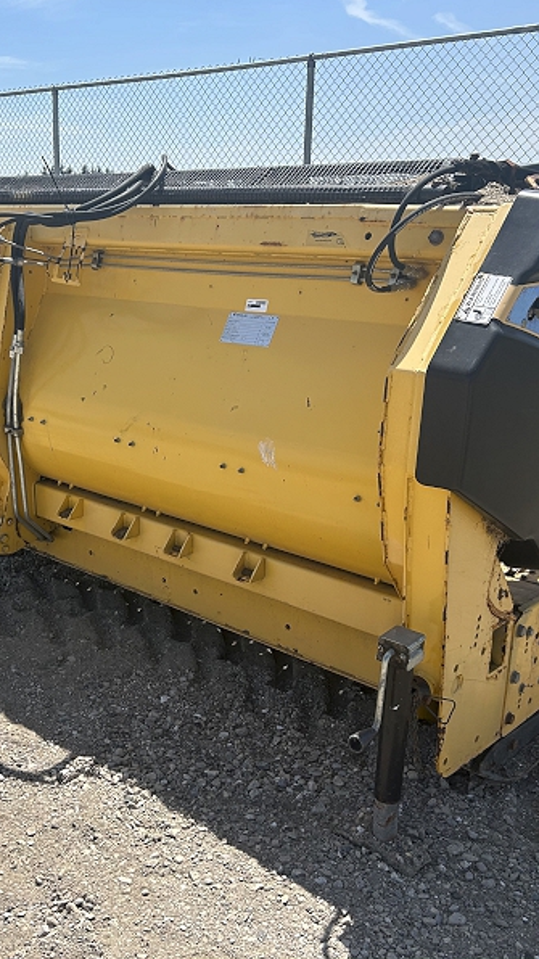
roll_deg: +1.3
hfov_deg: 30.4
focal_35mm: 38
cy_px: 478
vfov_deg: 52.8
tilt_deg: -15.5
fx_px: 966
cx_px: 105
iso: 50
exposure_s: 1/3571
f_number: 1.5
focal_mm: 5.7
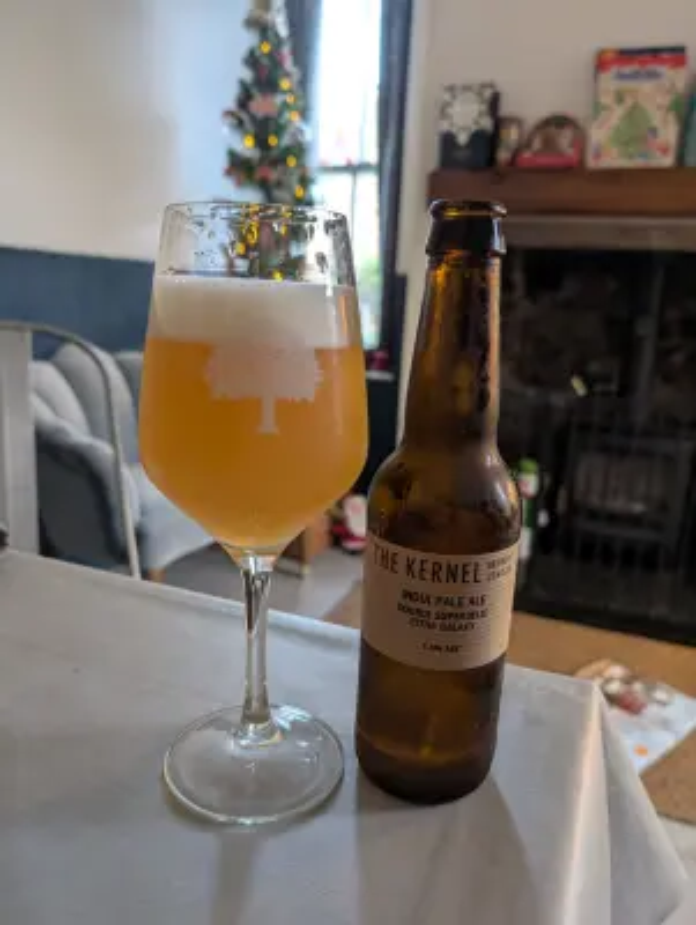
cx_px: 348
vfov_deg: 71.5
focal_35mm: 24
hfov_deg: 56.9
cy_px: 462
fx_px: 642
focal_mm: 6.9
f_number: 1.68
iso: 322
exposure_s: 1/100
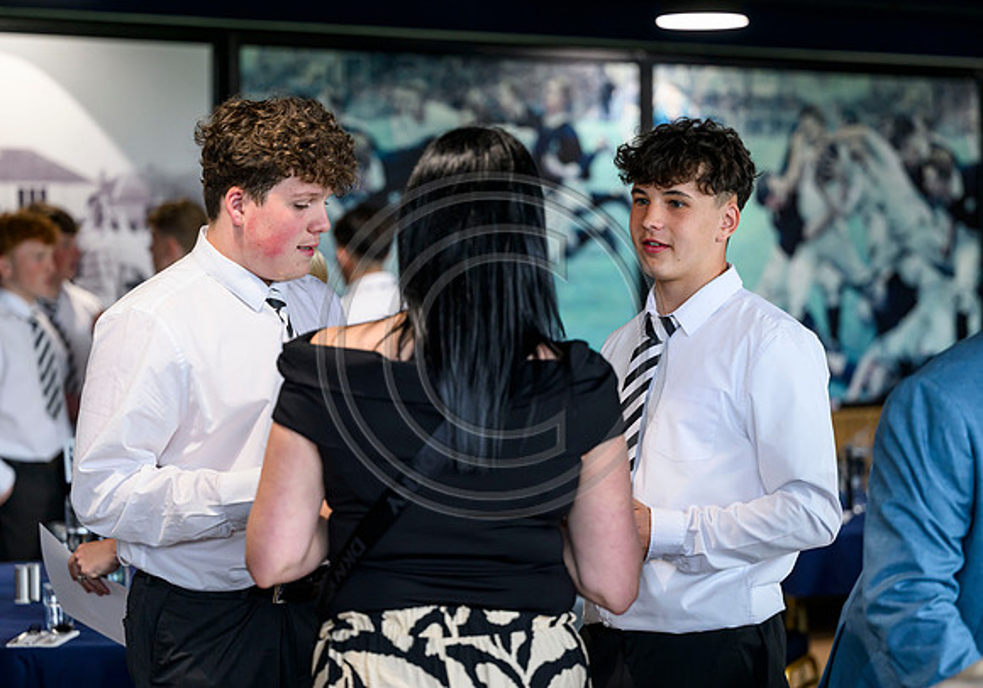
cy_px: 337
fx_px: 2825
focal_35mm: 102
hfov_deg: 19.7
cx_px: 486
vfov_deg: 13.9
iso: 1600
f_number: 2.8
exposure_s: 1/500
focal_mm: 94
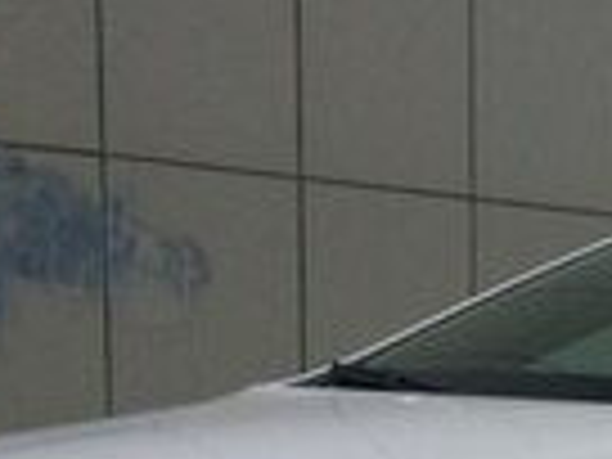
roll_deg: -3.0
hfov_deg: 12.4
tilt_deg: -8.8
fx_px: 2493
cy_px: 785
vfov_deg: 10.0
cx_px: 1206
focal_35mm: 141
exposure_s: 1/100
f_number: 2.2
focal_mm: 4.15
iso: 64
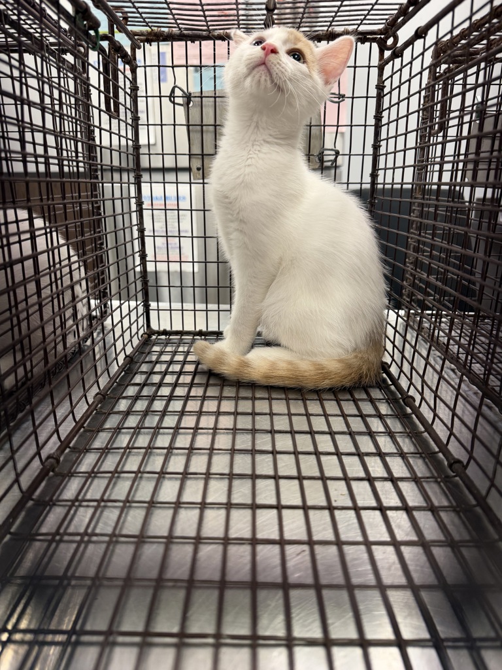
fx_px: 464
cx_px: 251
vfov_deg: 71.6
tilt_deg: -17.5
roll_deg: +0.7
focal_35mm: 24
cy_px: 335
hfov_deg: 56.8
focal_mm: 6.76
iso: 125
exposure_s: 1/60
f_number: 1.78
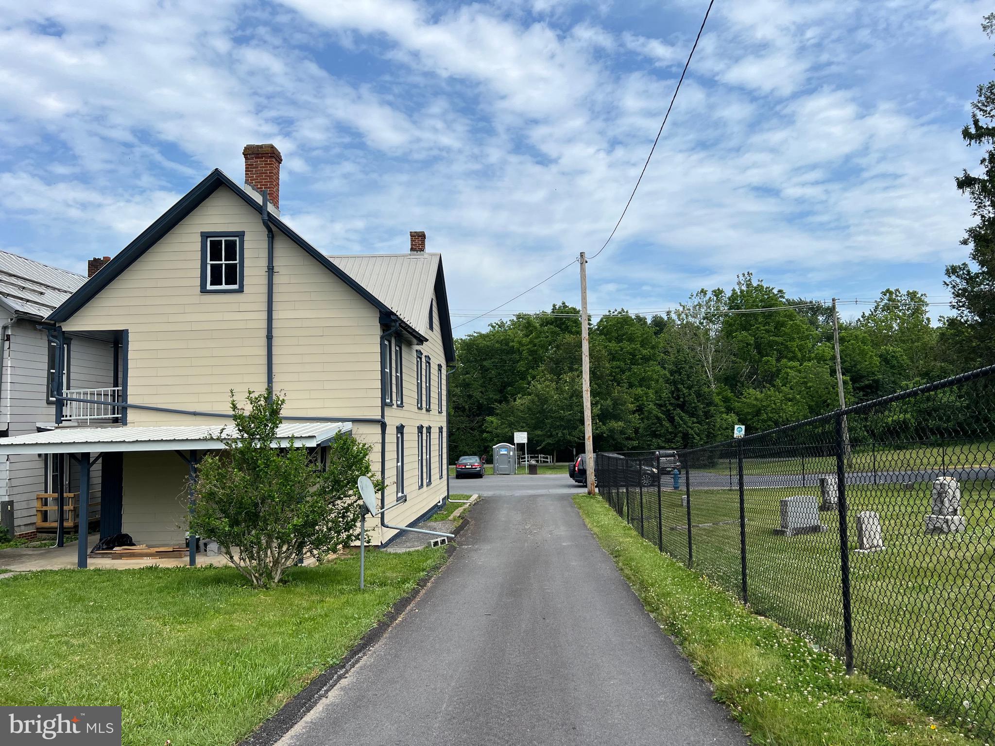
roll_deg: +0.7
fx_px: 747
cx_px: 498
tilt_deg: +4.3
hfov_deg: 67.3
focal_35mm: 26
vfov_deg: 53.1
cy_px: 373
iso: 50
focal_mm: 5.7
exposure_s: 1/5076
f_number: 1.5
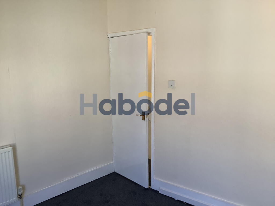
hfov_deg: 58.4
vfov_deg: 45.4
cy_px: 103
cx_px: 138
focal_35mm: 31
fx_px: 246
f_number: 2.4
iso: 64
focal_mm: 3.3
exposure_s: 1/100
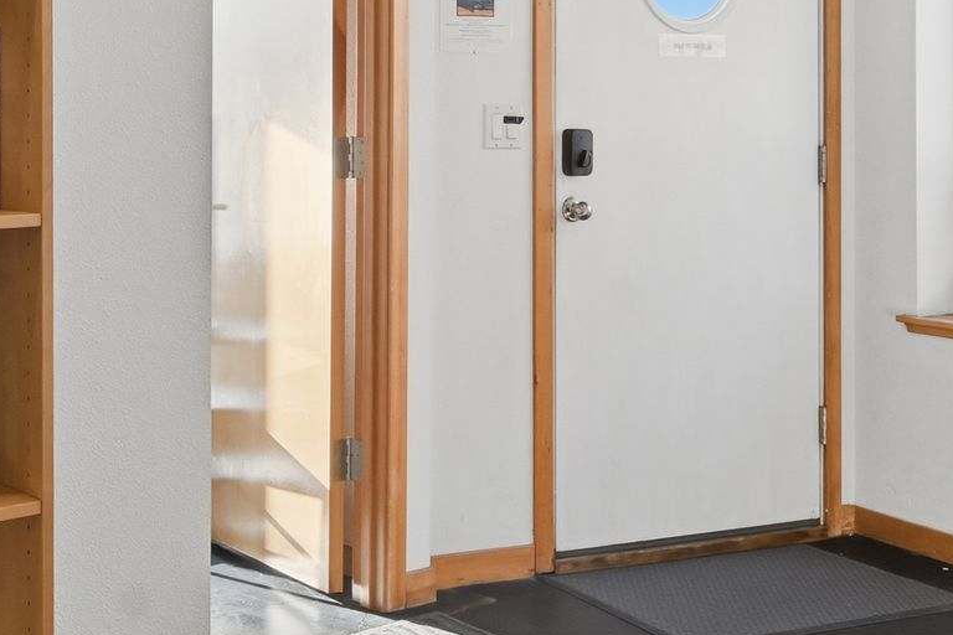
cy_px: 105
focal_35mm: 56
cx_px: 211
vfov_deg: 23.7
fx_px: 1482
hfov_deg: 34.7
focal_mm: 14
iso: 800
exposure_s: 1/500
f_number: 9
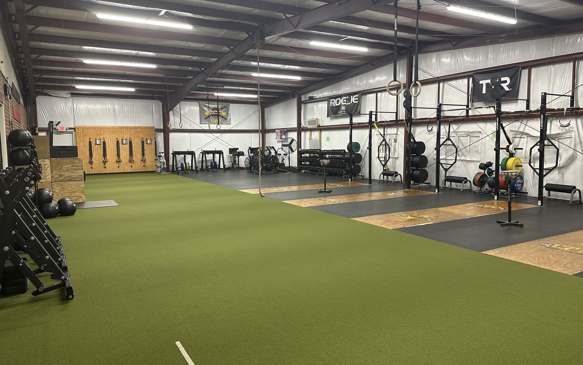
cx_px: 298
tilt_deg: -5.4
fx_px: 413
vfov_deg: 47.6
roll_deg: +0.9
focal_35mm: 26
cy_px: 173
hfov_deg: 70.4
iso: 200
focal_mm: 6.86
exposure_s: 1/60
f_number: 1.78
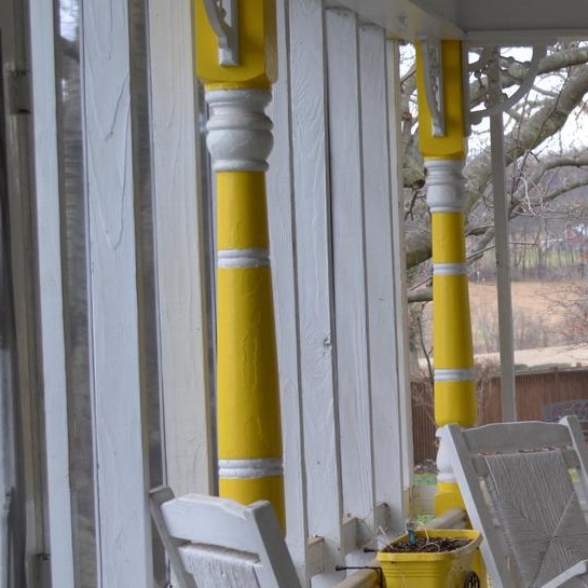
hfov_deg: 12.3
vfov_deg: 13.0
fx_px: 2575
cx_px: 918
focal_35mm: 134
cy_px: 384
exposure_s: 1/125
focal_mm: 28
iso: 400
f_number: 5.6
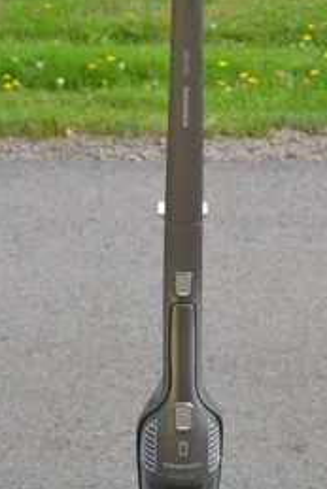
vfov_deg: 12.8
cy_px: 274
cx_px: 191
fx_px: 2177
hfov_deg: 8.6
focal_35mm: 160
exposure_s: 1/160
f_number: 6.3
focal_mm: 46
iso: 100
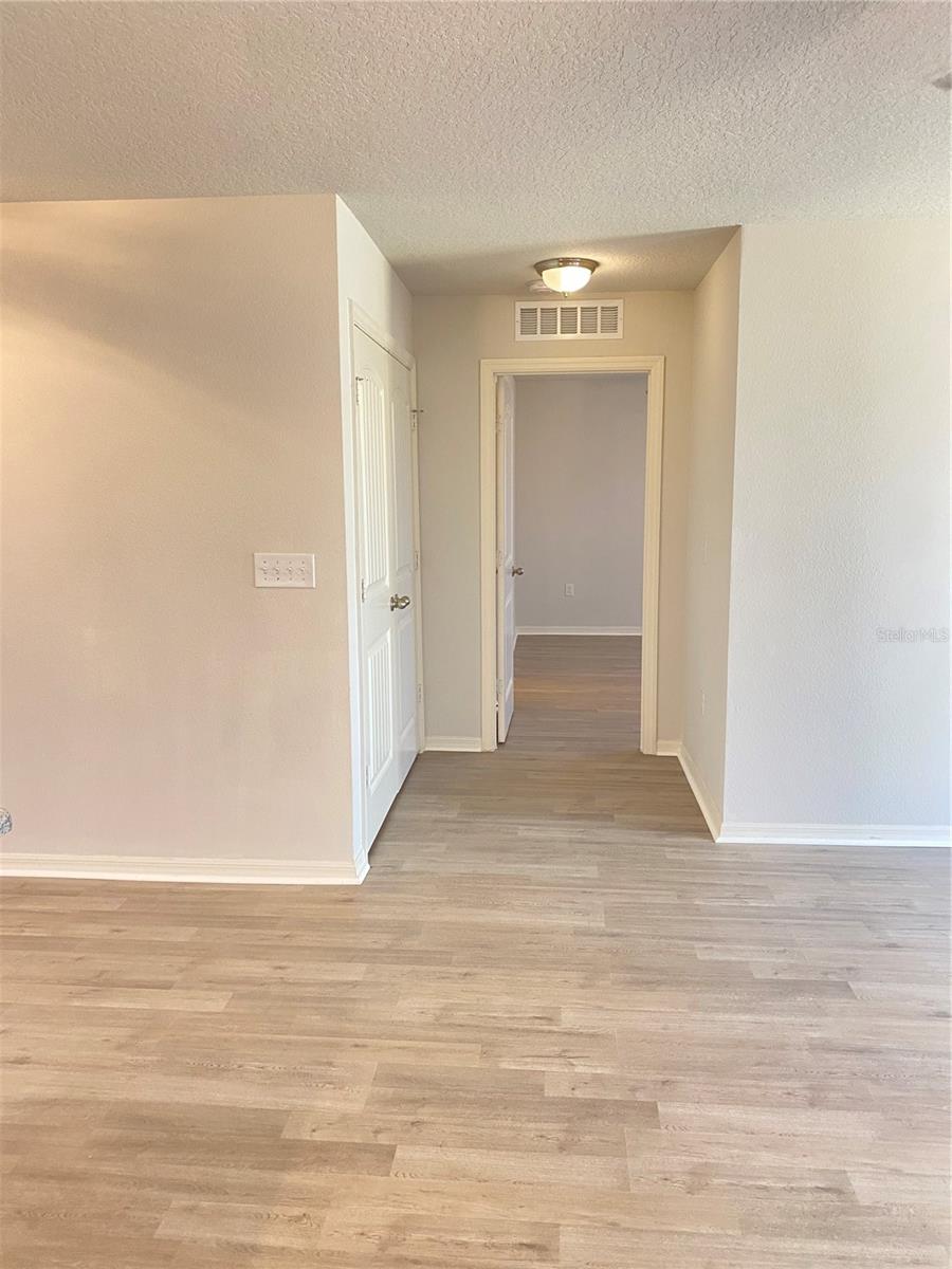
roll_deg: +1.1
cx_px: 476
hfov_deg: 53.1
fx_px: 953
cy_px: 634
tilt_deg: -7.3
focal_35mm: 26
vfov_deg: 67.3
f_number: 1.8
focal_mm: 4.25
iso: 160
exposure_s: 1/60
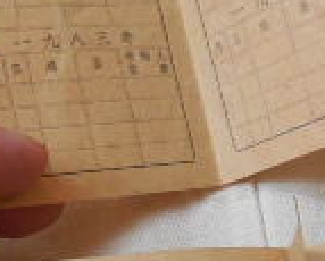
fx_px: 1051
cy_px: 209
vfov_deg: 14.1
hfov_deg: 17.5
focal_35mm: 109
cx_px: 223
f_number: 3.1
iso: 320
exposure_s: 1/250
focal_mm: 4.5
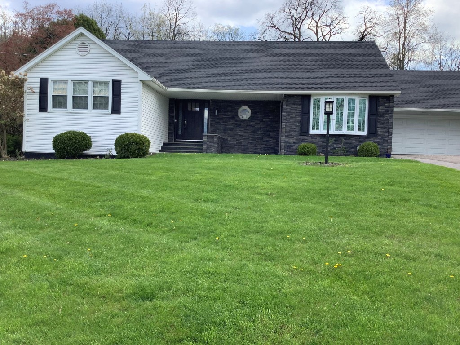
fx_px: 412
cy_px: 172
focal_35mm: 31
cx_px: 230
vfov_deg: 45.4
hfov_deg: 58.4
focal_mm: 3.3
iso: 25
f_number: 2.4
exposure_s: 1/500
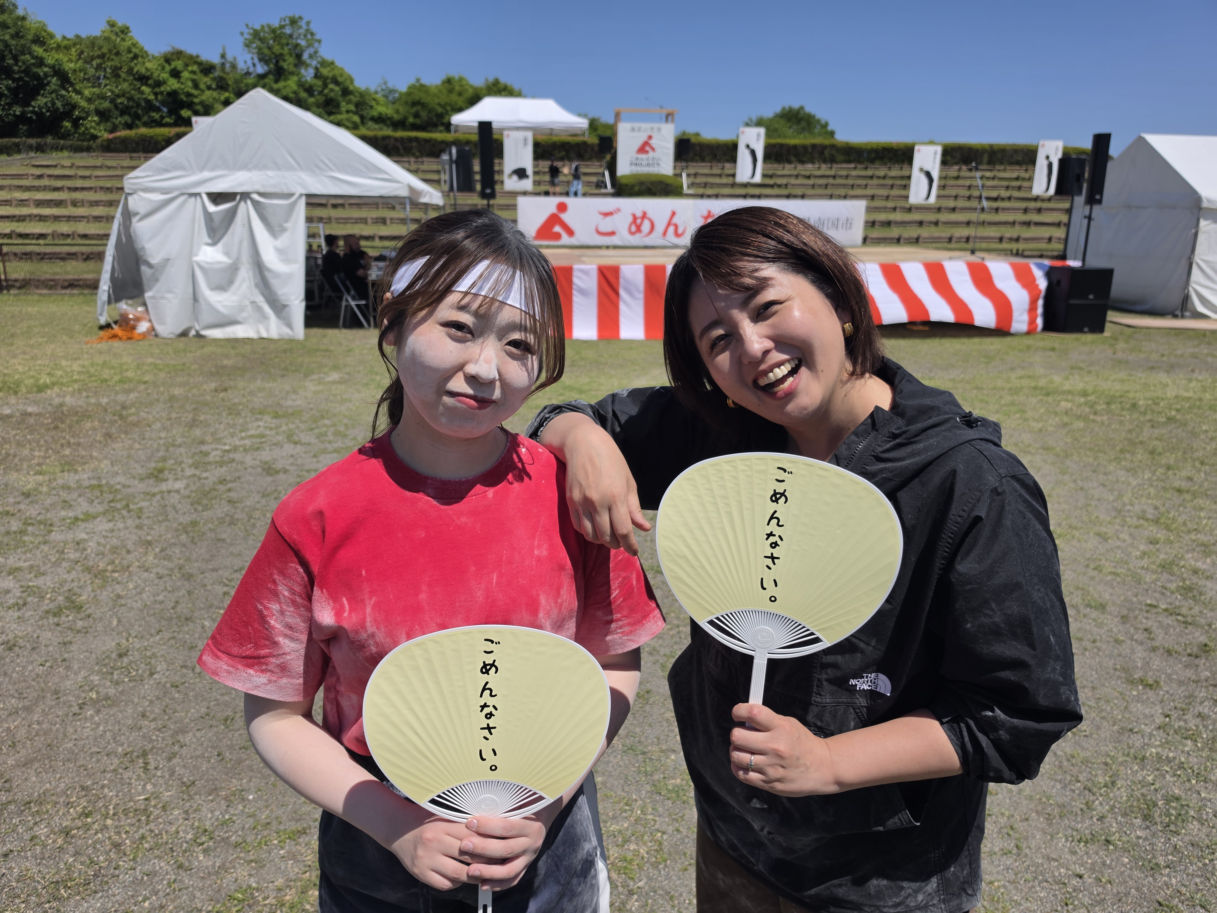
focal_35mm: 23
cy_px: 456
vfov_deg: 58.9
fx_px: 809
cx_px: 608
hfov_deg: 73.9
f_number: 1.4
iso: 40
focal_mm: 6.5
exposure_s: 1/7939
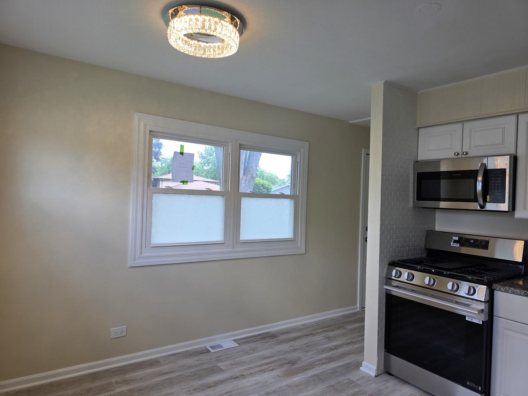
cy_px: 198
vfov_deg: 58.9
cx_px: 264
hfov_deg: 73.9
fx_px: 351
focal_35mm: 23
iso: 40
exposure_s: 1/120
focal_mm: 6.3
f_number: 1.7
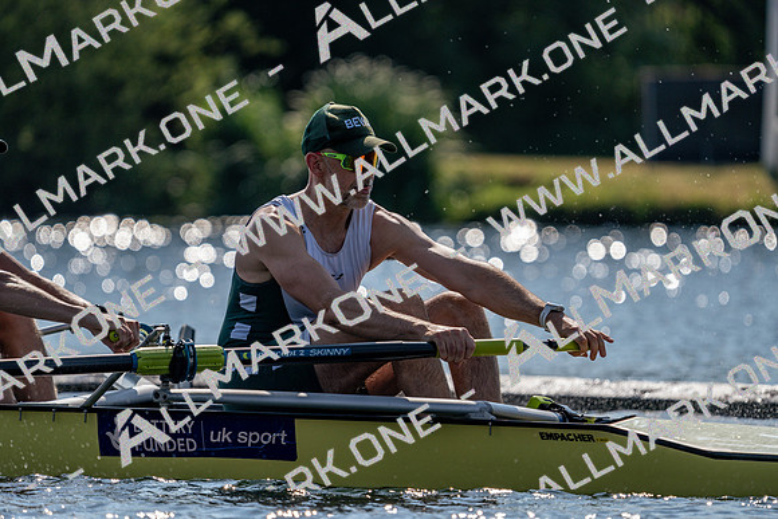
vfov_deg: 3.3
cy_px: 260
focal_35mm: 422
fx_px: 9122
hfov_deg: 4.9
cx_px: 389
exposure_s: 1/1600
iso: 125
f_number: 6.3
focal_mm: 422
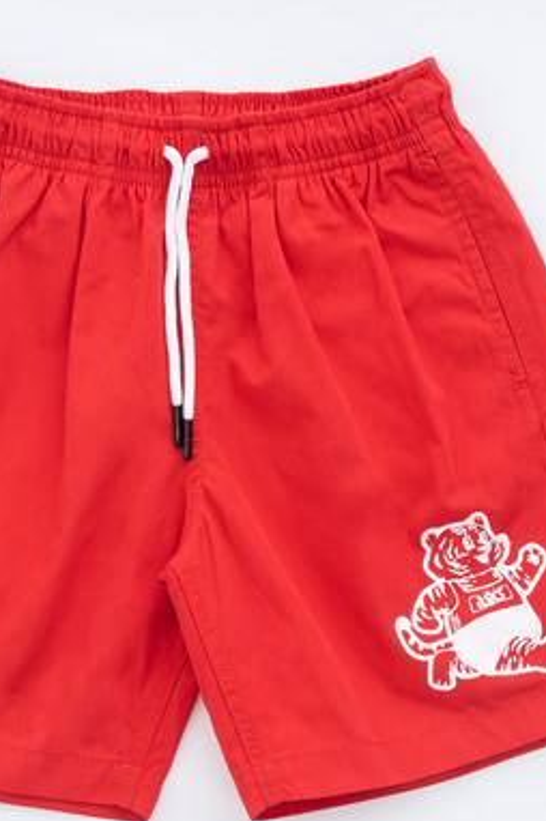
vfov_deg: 20.4
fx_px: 2279
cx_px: 217
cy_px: 441
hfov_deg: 13.7
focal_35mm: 100
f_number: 10
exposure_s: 1/160
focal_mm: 53
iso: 100
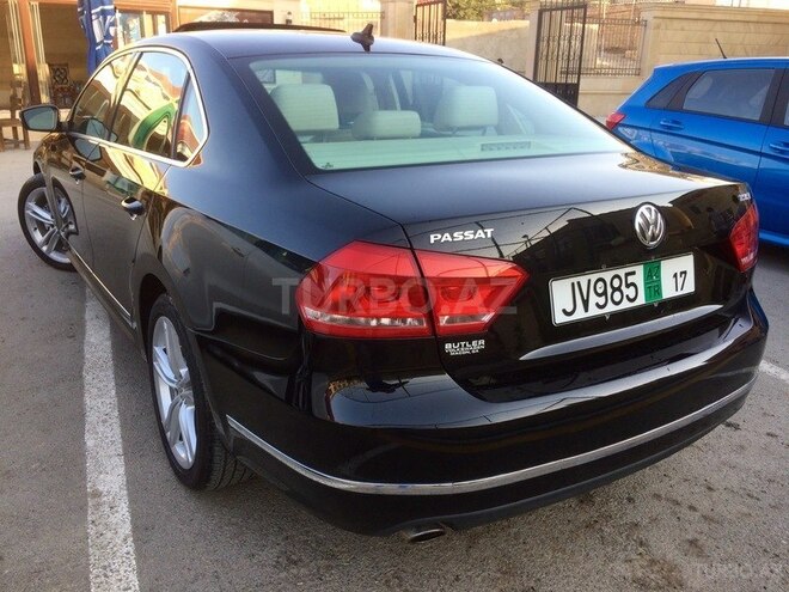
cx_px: 394
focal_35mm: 29
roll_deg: -1.3
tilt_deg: -18.4
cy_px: 296
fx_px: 661
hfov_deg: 61.7
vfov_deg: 48.2
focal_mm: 4.15
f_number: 2.2
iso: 32
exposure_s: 1/189
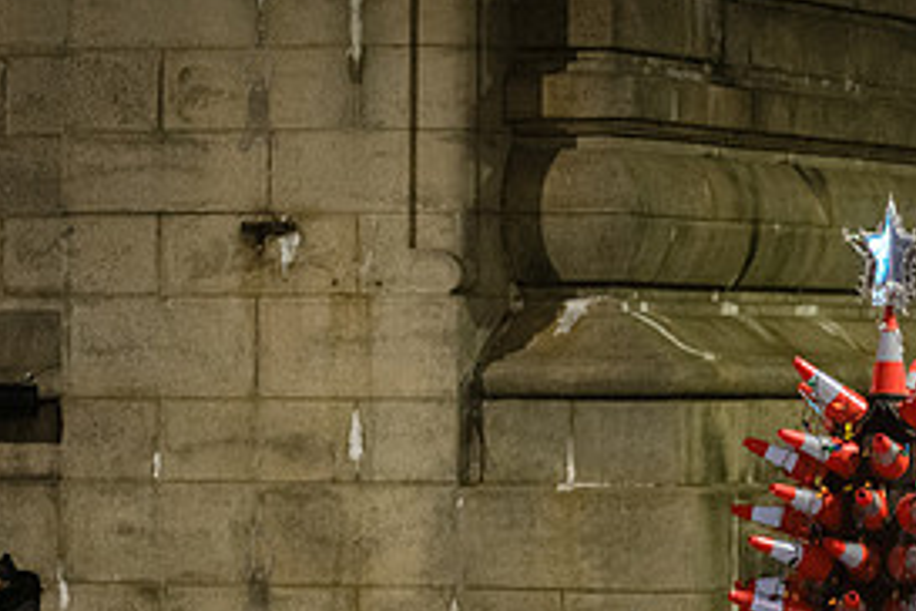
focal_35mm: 241
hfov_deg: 8.5
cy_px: 579
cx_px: 906
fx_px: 6132
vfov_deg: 5.7
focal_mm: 112
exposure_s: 1/80
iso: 8000
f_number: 3.2
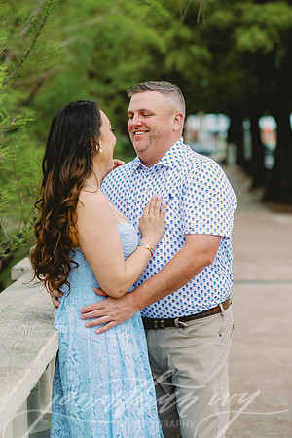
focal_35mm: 85
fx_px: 1034
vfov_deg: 23.9
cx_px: 146
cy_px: 219
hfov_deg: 16.1
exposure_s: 1/500
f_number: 2.8
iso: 100
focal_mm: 85
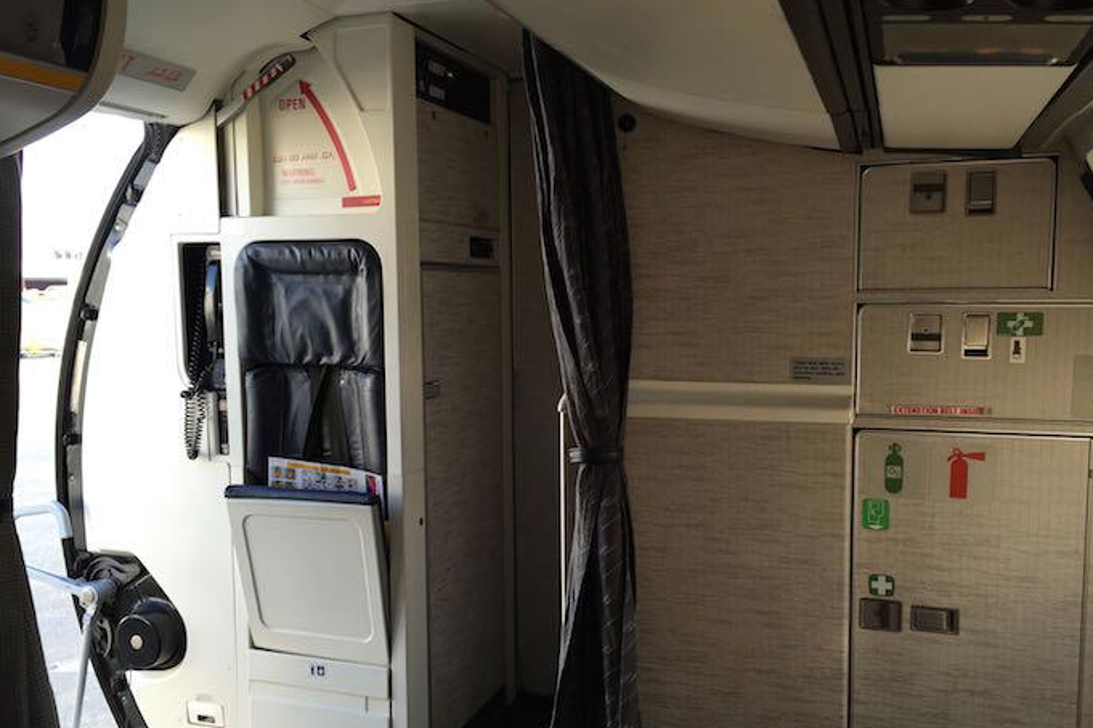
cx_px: 560
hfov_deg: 60.3
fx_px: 941
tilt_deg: -6.5
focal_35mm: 31
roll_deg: +0.3
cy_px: 386
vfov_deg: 42.3
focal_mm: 4.15
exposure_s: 1/120
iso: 40
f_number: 2.2
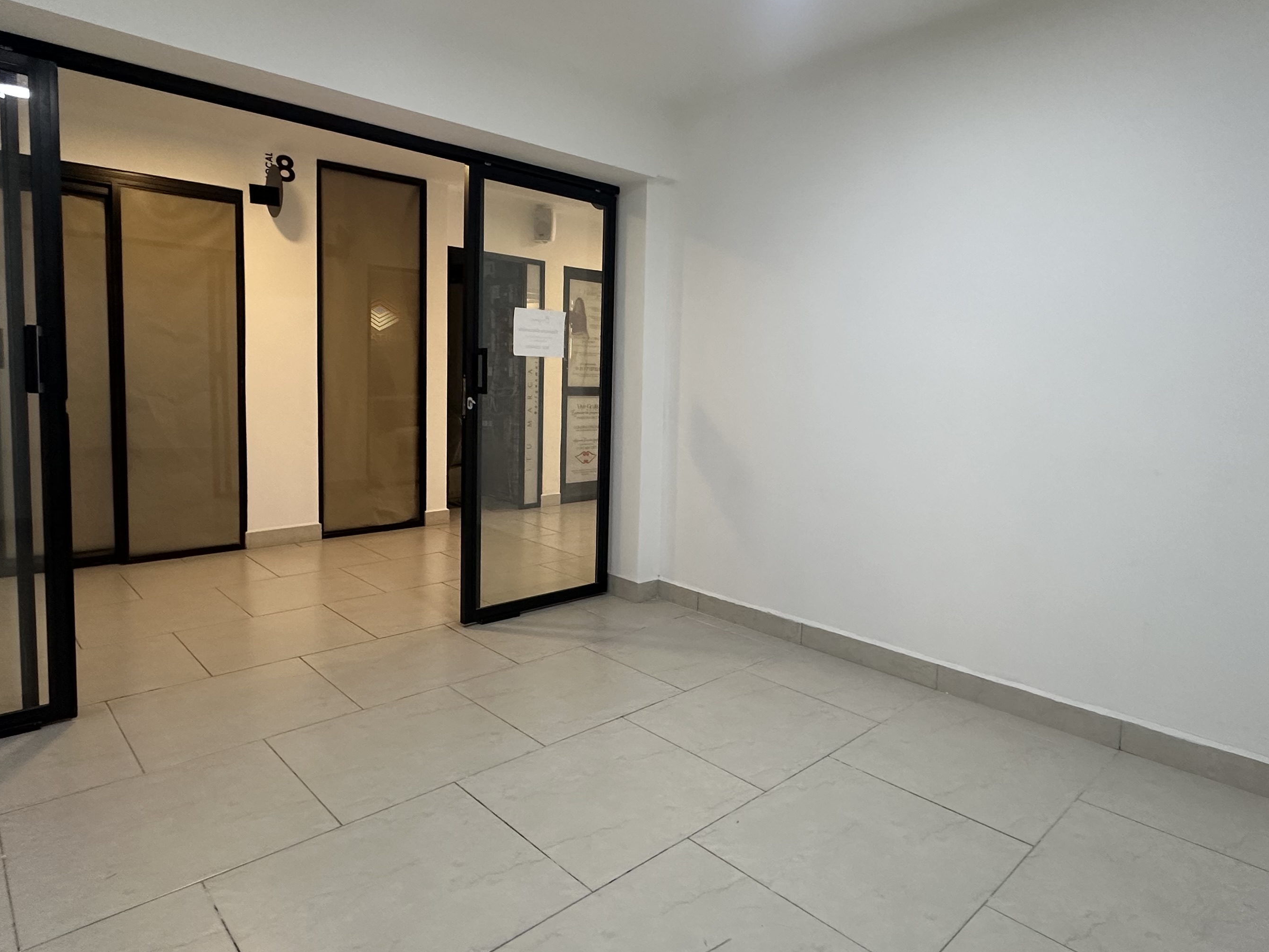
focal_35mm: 21
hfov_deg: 78.9
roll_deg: -2.8
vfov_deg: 63.3
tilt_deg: -3.2
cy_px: 434
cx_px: 677
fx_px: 770
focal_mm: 2.22
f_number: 2.2
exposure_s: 1/120
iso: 250
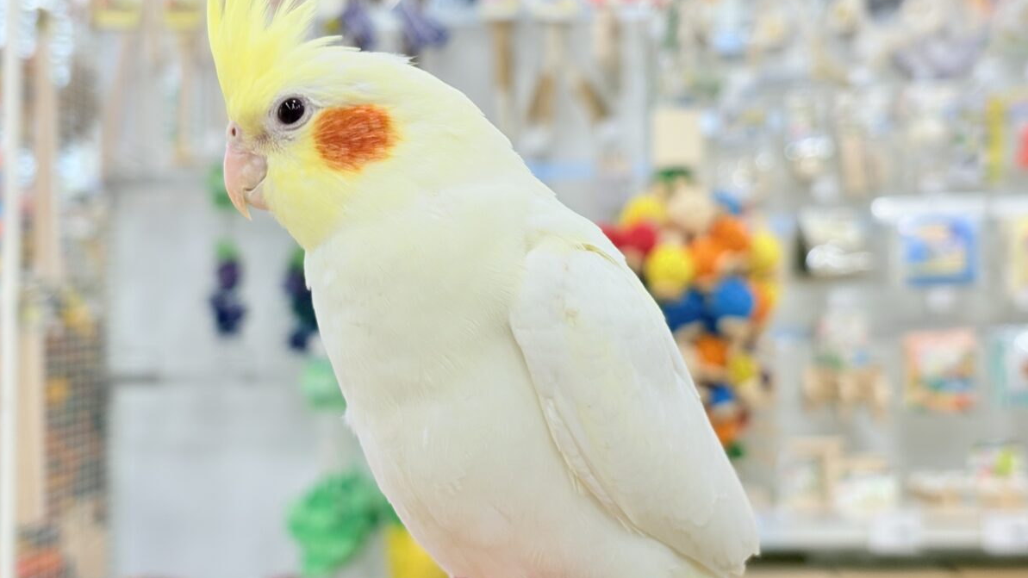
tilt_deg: +3.8
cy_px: 219
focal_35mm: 57
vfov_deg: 21.0
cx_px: 514
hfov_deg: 36.6
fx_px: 1554
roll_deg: +1.9
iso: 32
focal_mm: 5.96
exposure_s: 1/50
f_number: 1.6
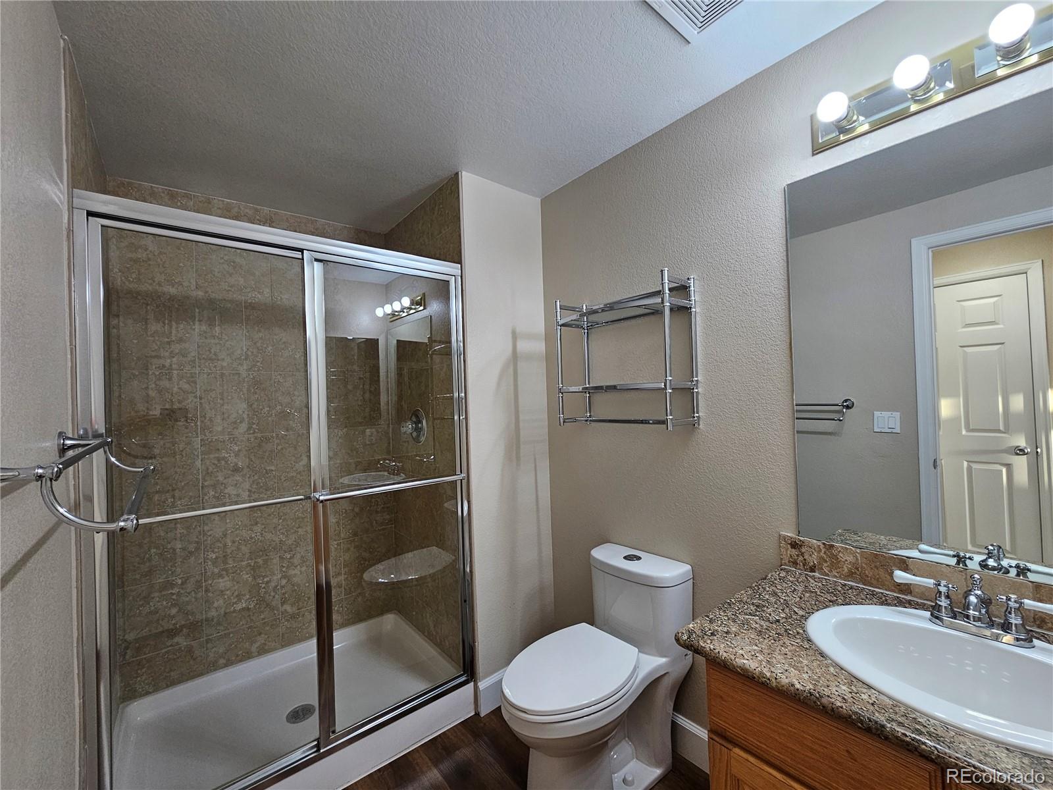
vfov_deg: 89.9
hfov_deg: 106.2
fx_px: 395
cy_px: 395
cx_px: 526
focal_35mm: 13
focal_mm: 2.2
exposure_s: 1/60
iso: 80
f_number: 2.2
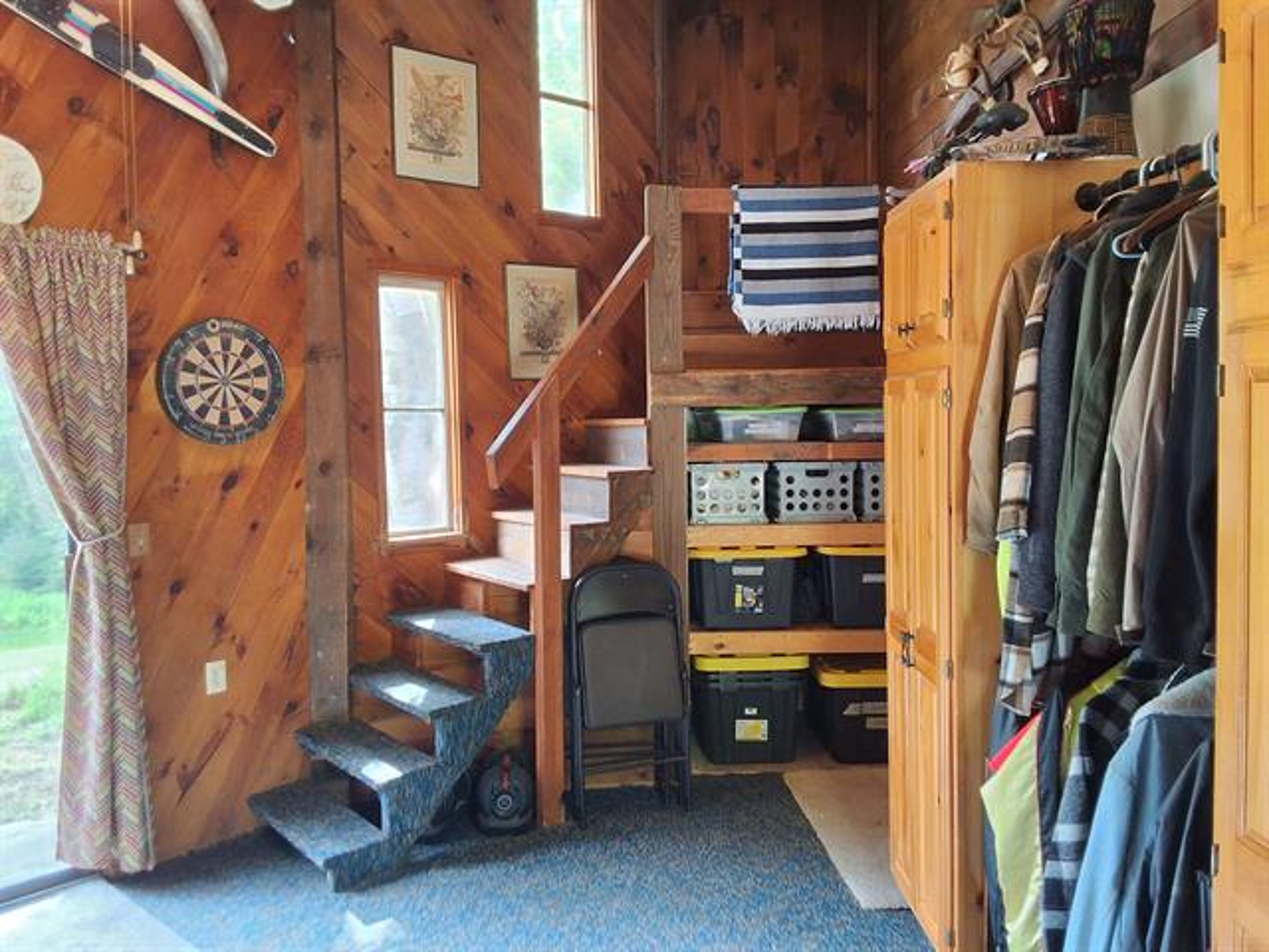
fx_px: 1026
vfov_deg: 49.7
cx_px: 634
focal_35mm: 28
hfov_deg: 63.4
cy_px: 476
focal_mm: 2.91
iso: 125
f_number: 1.9
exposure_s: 1/40
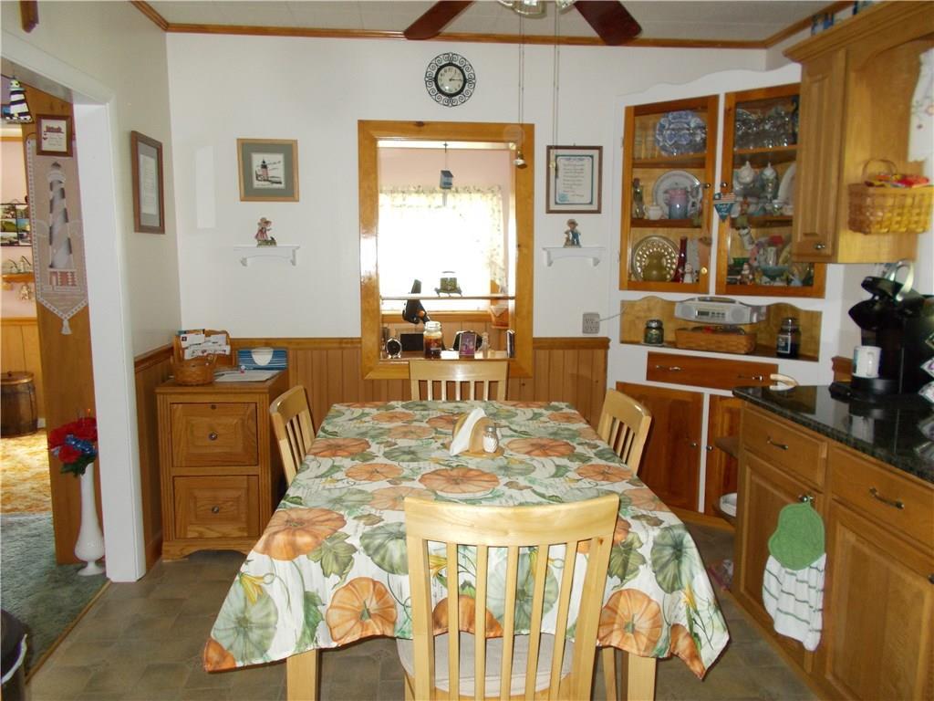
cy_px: 350
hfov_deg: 67.3
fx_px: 702
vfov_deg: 53.1
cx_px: 467
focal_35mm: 26
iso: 200
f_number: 3.2
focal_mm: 4.6
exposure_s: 1/25
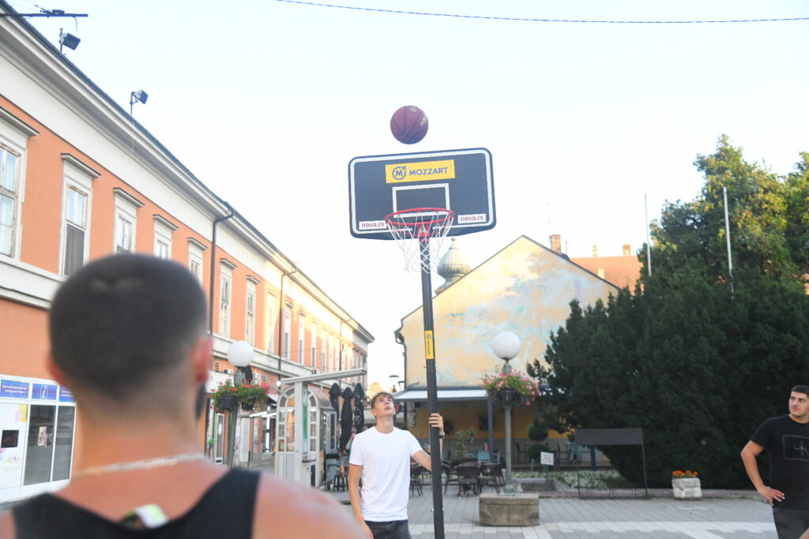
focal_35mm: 38
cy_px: 270
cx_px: 404
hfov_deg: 50.7
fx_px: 854
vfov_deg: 35.1
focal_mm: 38
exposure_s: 1/2000
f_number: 4
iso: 3200
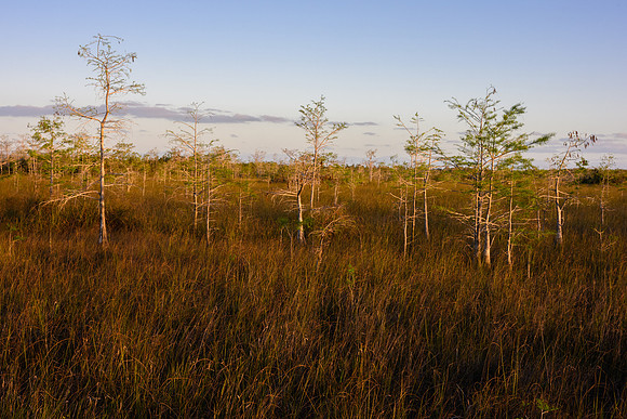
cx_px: 323
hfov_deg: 34.6
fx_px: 1007
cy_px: 210
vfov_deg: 23.5
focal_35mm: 58
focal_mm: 54
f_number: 16
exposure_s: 1/125
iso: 640
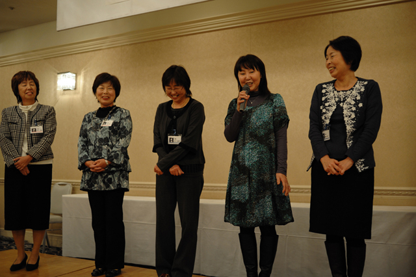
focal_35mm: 35
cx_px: 208
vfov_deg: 37.8
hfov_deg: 54.5
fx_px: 404
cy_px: 138
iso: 1100
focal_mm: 35
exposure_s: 1/100
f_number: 2.8
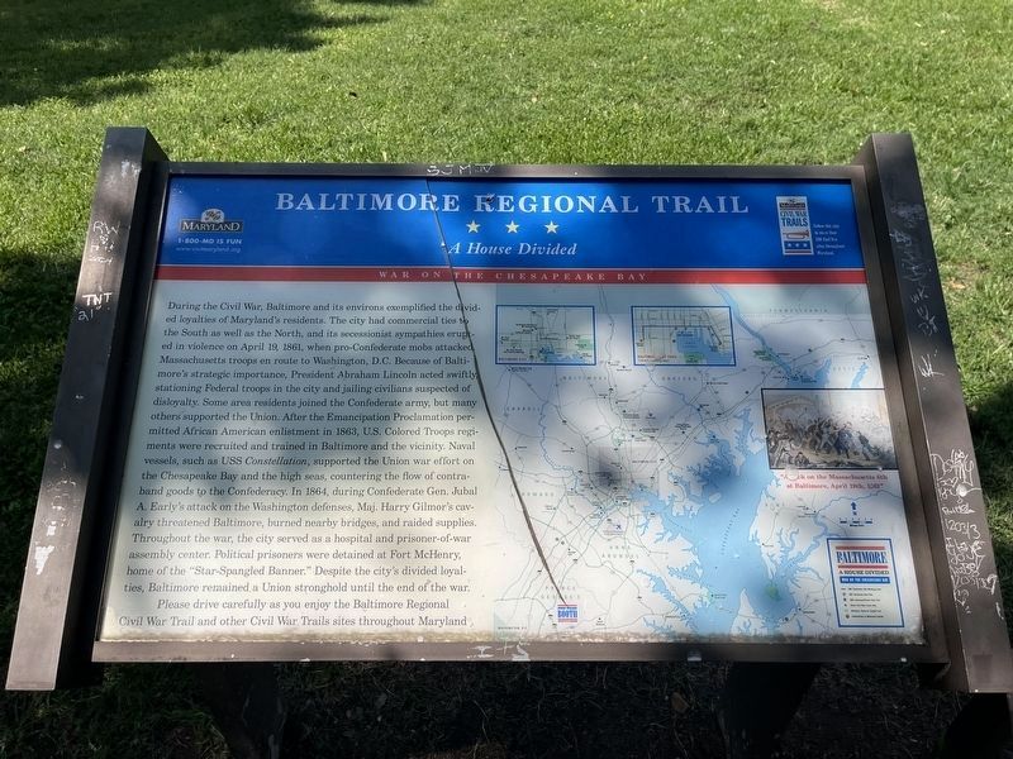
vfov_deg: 53.1
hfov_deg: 67.3
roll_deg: -0.9
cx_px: 506
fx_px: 761
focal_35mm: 26
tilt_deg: -39.2
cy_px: 380
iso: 50
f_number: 1.6
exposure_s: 1/5076
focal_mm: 5.1
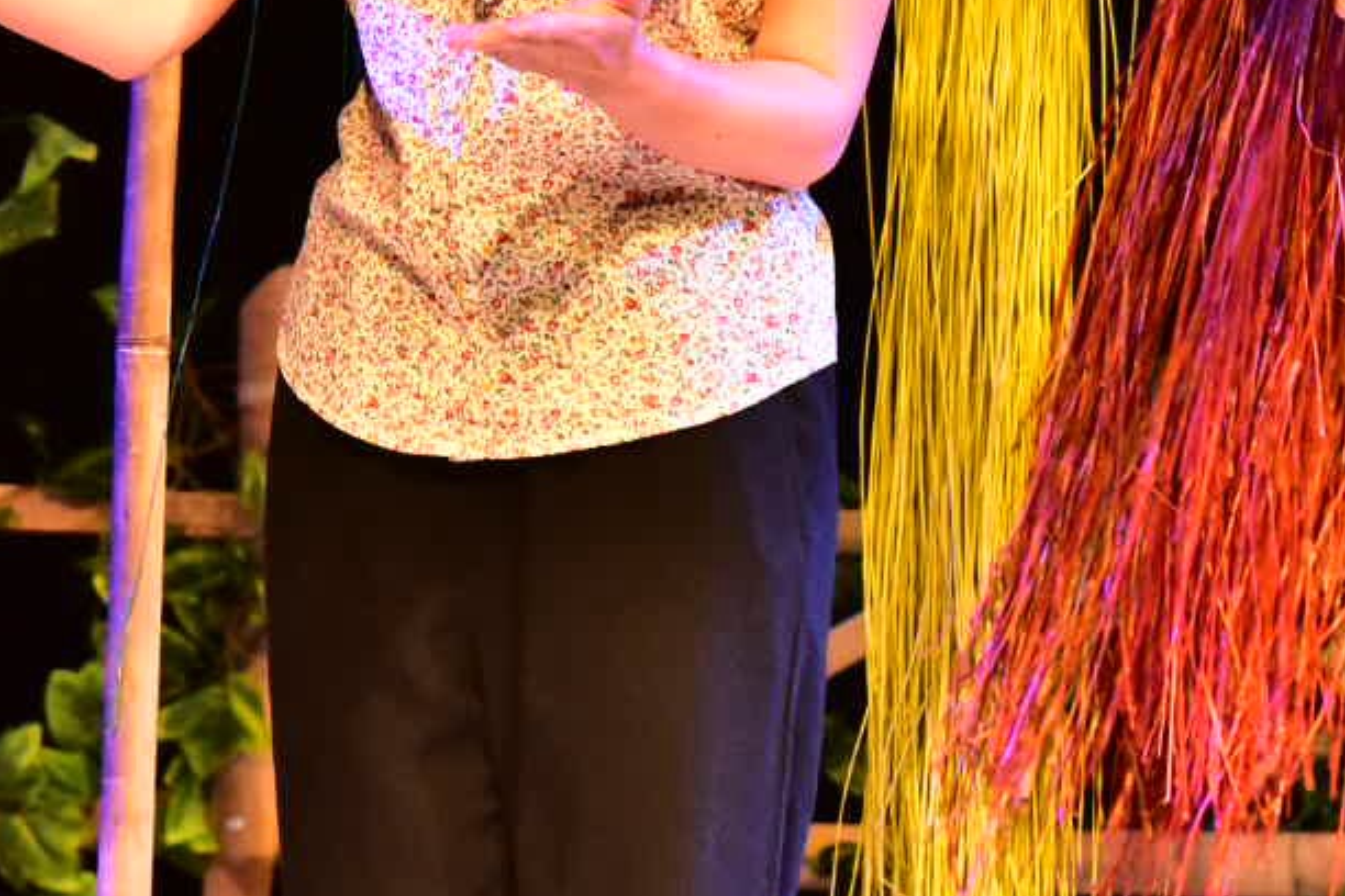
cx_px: 681
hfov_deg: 4.6
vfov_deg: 3.1
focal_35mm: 450
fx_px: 16811
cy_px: -9
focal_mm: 170
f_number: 5.6
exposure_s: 1/160
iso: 6400
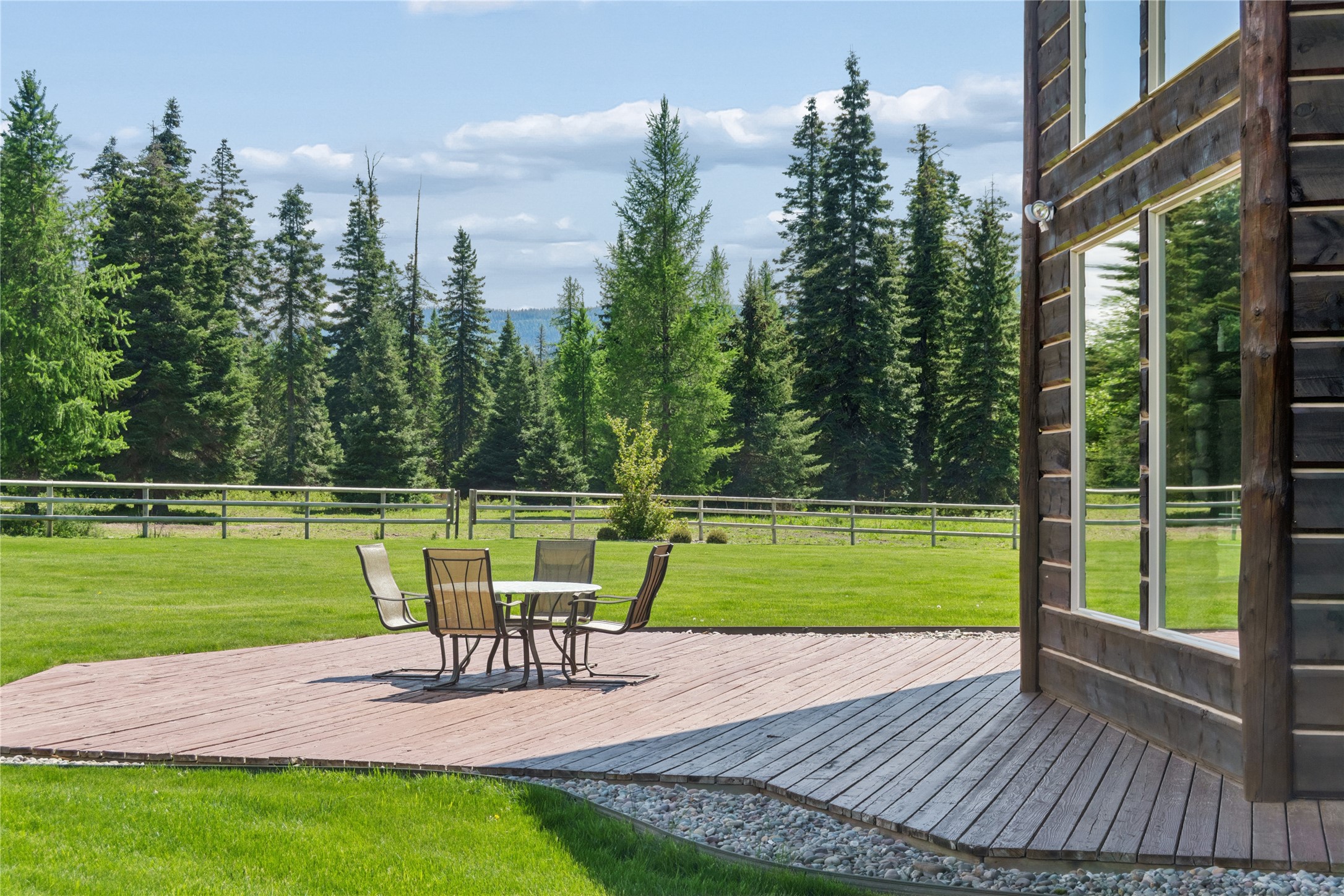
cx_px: 672
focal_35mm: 57
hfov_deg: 35.1
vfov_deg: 23.8
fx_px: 2128
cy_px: 448
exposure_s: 1/500
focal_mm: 38
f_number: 6.3
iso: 100
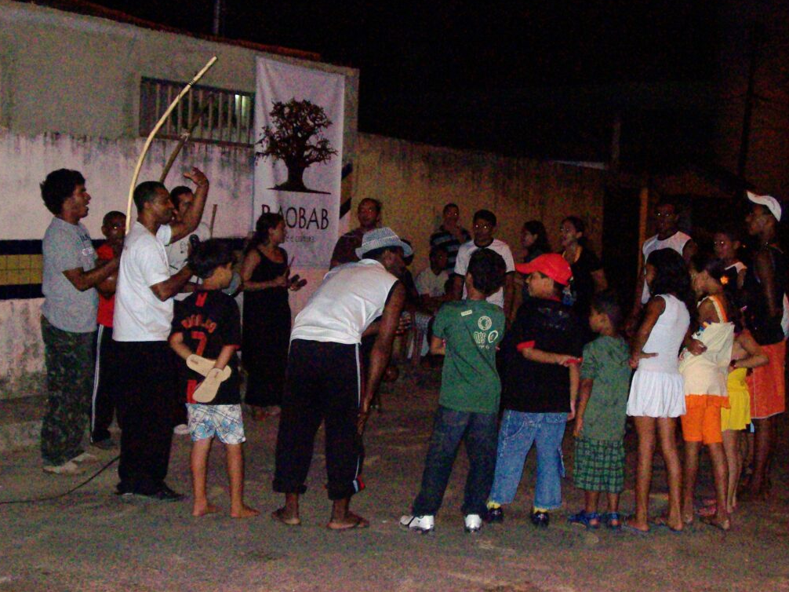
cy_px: 292
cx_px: 391
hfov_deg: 33.8
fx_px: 1299
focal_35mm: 57
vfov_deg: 25.6
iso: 200
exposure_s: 1/84.5
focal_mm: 9.4
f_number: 3.4
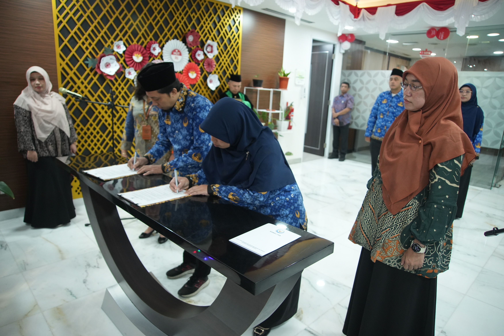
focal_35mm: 24
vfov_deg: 53.1
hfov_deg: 73.7
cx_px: 252
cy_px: 168
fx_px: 336
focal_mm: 24
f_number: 3.5
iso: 2500
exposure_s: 1/109
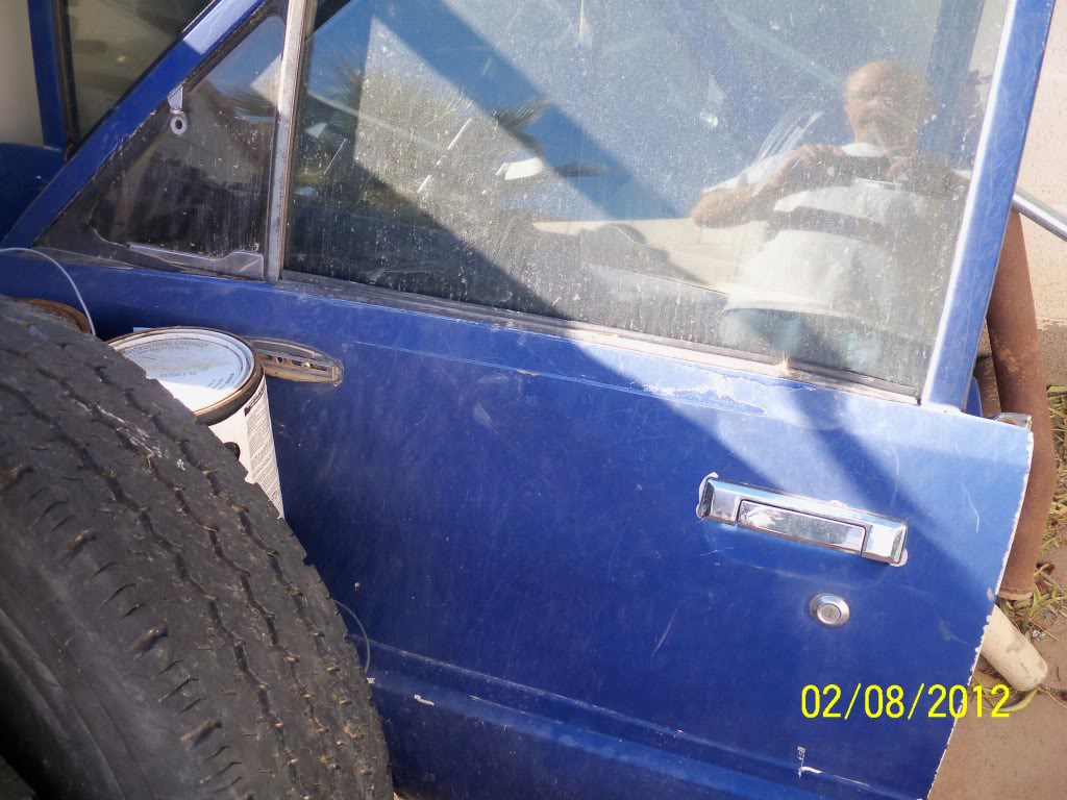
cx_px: 534
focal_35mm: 38
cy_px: 400
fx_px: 1171
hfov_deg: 49.0
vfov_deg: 37.7
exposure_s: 1/80
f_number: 3.5
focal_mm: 6.3
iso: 100
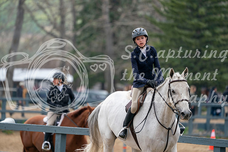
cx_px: 114
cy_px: 76
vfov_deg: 3.4
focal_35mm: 400
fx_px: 2534
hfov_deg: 5.2
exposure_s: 1/500
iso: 250
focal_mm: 400
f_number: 5.6
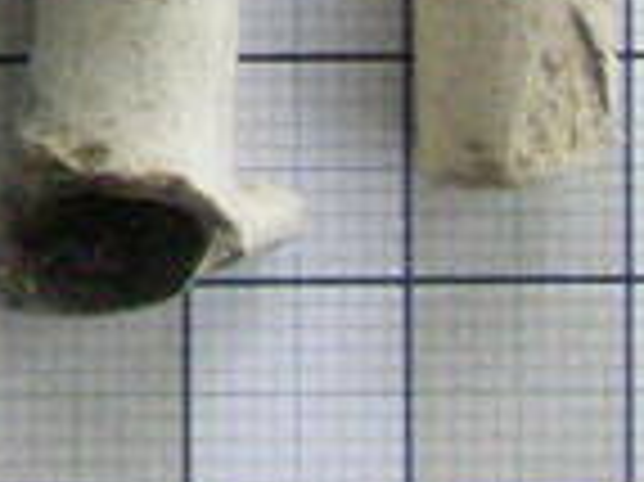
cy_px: -392
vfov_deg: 5.3
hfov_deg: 6.4
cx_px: -1394
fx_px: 5149
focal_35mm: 277
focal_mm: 6.6
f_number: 3.5
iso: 125
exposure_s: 1/30
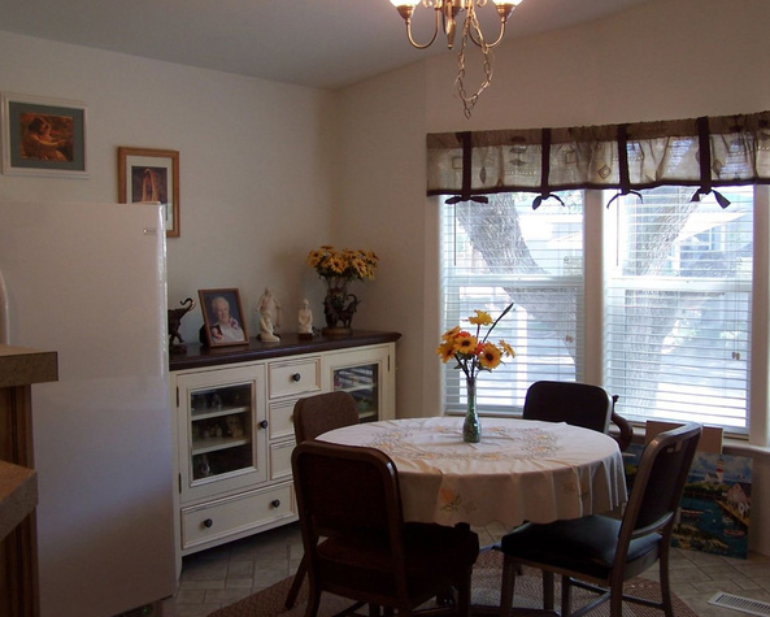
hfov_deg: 45.8
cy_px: 310
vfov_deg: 37.4
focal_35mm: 40
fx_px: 912
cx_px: 406
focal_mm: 6.3
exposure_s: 1/30
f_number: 2.8
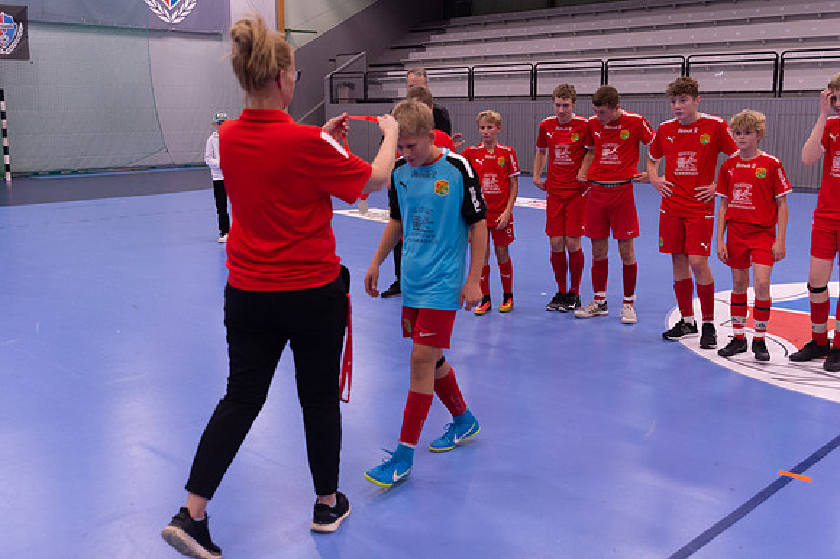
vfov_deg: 33.8
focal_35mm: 39
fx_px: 921
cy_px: 280
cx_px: 420
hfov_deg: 49.0
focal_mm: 38
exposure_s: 1/320
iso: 2200
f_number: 3.2
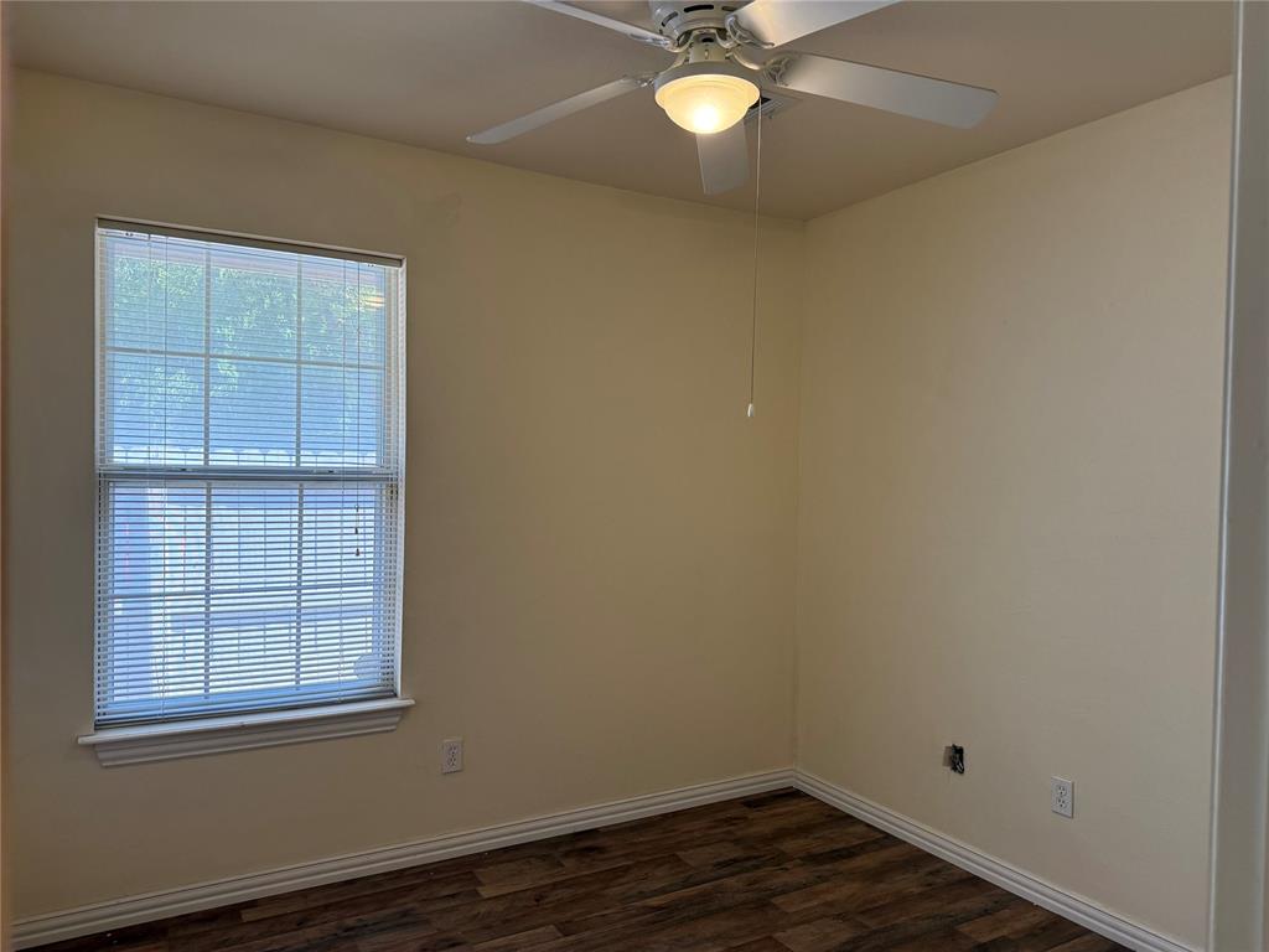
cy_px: 476
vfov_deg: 56.8
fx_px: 880
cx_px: 634
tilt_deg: -1.2
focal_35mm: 24
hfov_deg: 71.6
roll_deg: -1.3
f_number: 1.78
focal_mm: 6.76
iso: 160
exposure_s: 1/228
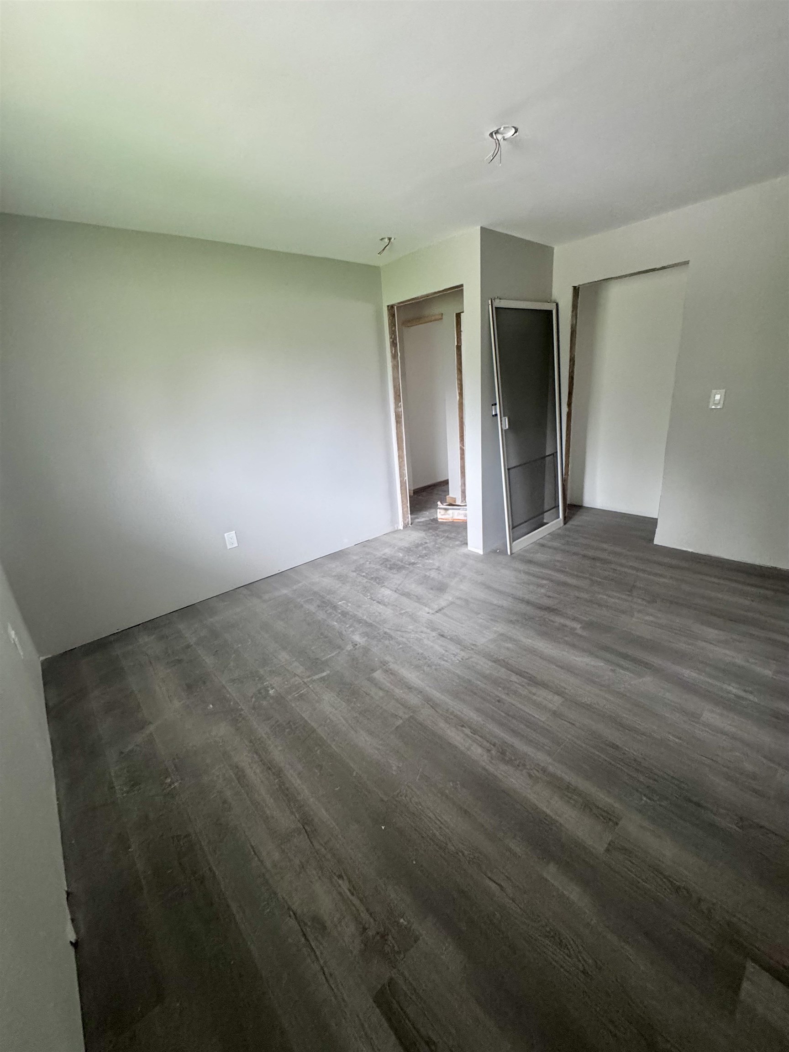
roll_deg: +6.0
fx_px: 425
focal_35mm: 14
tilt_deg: -19.1
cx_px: 394
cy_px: 526
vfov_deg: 102.1
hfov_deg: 85.7
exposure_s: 1/60
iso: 400
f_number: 2.2
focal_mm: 2.22
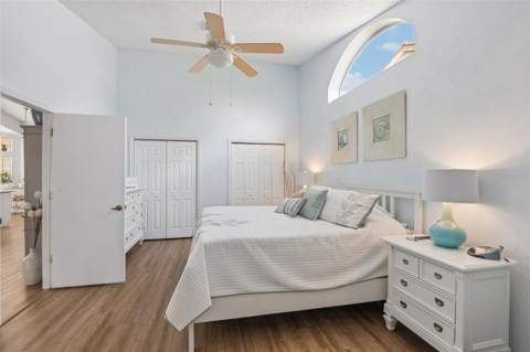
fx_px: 235
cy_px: 176
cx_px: 265
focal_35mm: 16
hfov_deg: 96.8
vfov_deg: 73.6
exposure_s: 1/25
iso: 400
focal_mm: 16
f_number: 8
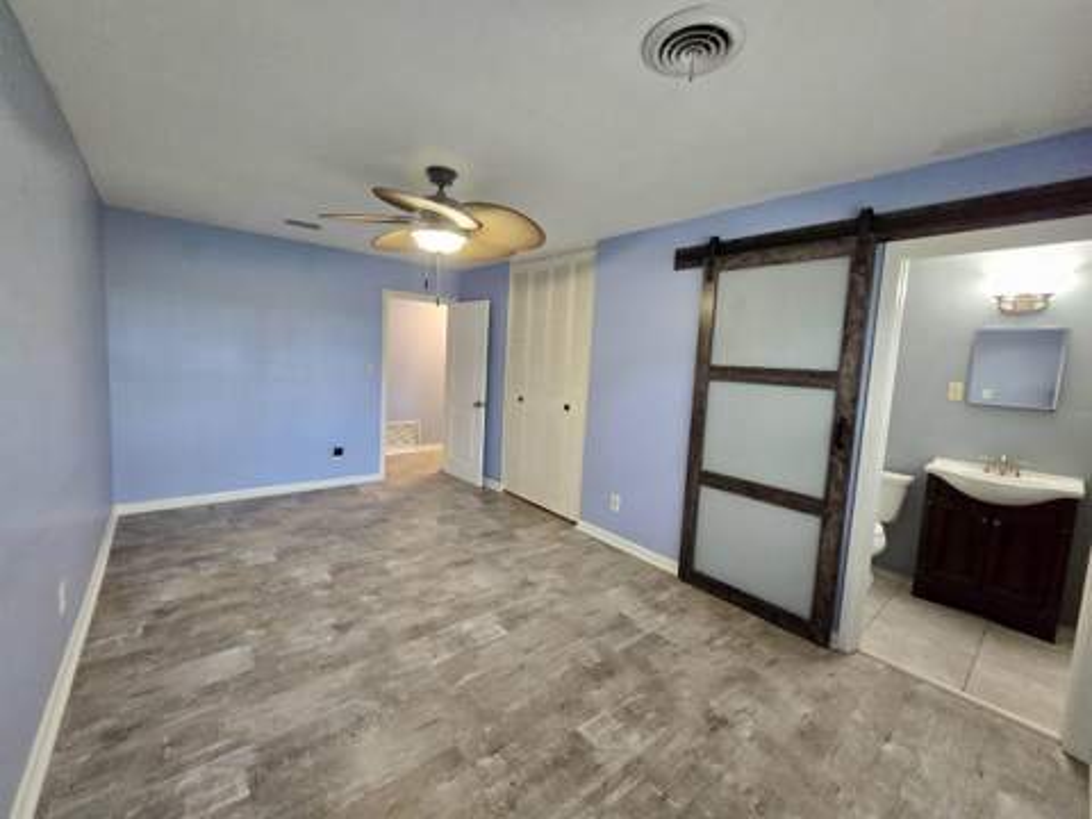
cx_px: 546
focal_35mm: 13
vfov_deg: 89.9
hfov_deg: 106.2
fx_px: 410
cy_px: 410
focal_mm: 2.2
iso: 500
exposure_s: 1/60
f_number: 2.2
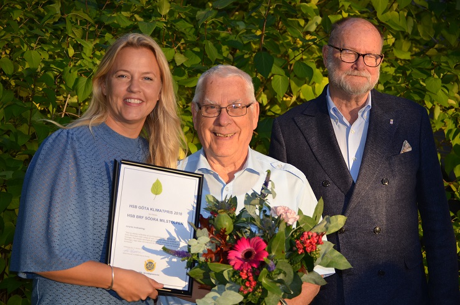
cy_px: 152
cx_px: 230
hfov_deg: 24.7
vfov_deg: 16.5
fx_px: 1052
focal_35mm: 82
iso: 110
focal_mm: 55
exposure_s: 1/250
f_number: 4
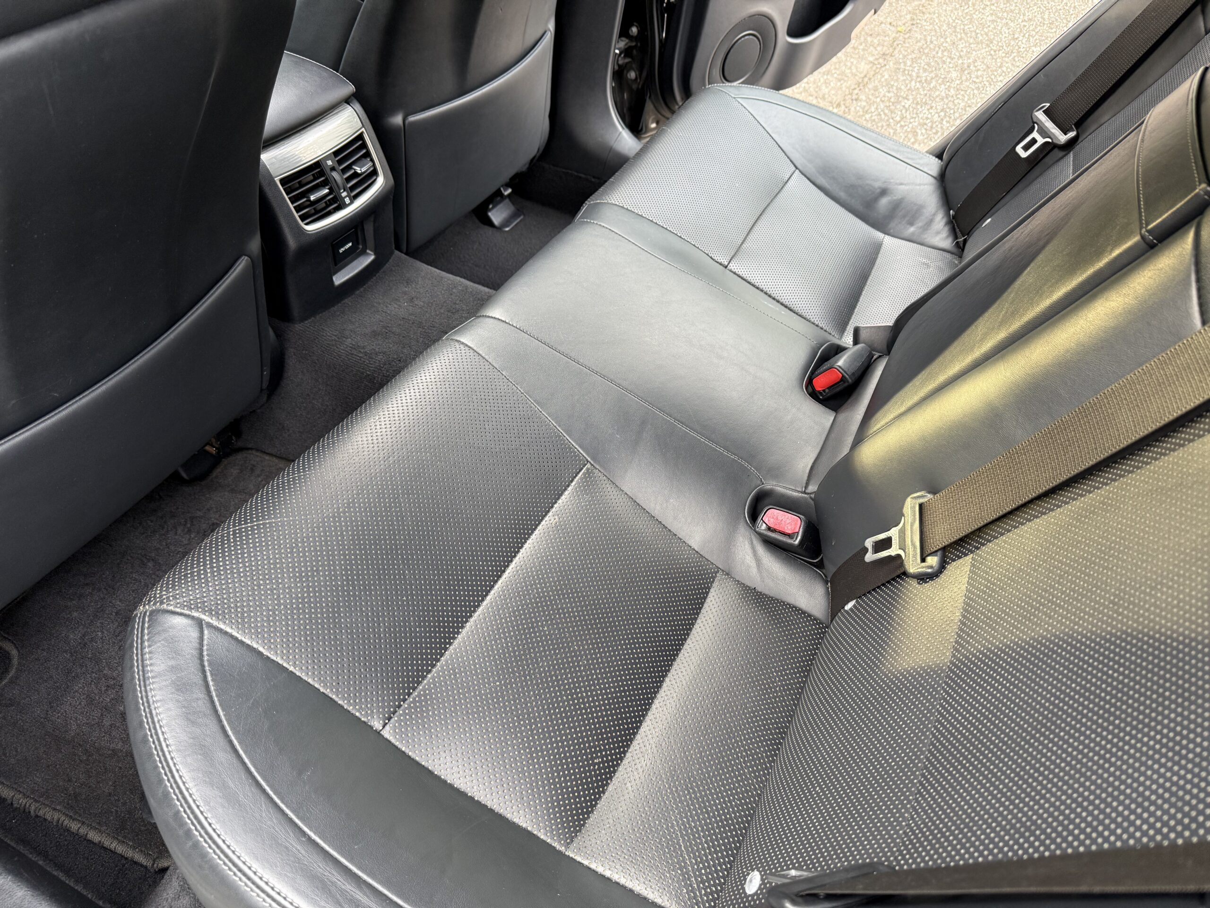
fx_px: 839
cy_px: 454
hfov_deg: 71.6
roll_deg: -6.0
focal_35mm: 24
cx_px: 605
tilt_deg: -44.7
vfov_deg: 56.8
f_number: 1.78
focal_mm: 6.76
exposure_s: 1/69
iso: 200
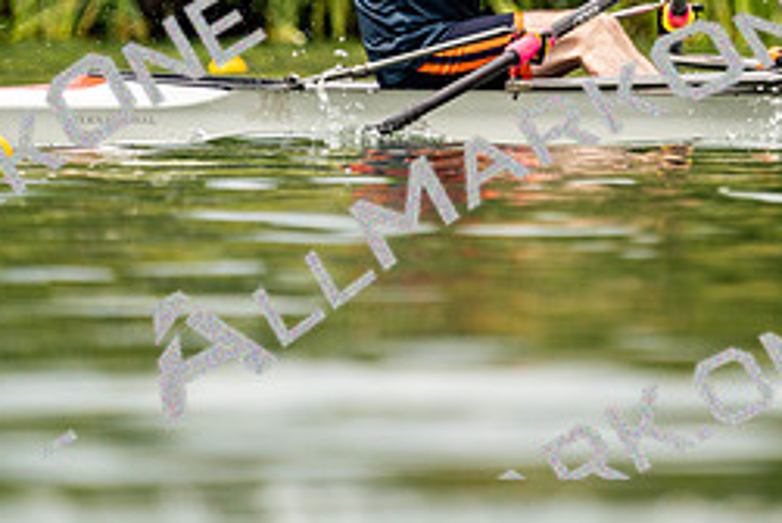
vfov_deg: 1.0
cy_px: -54
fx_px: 30142
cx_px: 785
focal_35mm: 1386
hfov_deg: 1.5
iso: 400
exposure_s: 1/2000
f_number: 6.3
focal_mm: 600
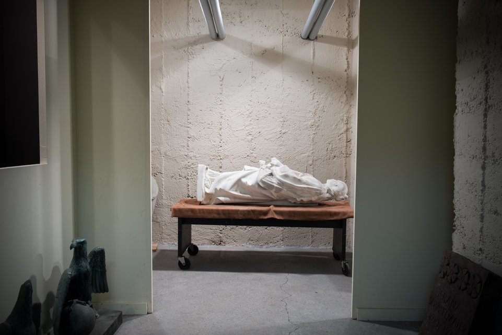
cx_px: 251
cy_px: 168
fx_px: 432
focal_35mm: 31
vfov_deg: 42.3
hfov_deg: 60.3
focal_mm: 31
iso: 100
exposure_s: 1/3
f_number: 8
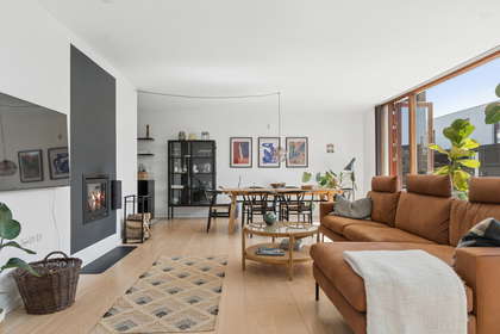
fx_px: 312
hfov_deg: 77.3
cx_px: 250
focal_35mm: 22
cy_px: 167
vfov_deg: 56.1
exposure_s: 1/80
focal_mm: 15
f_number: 10
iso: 200
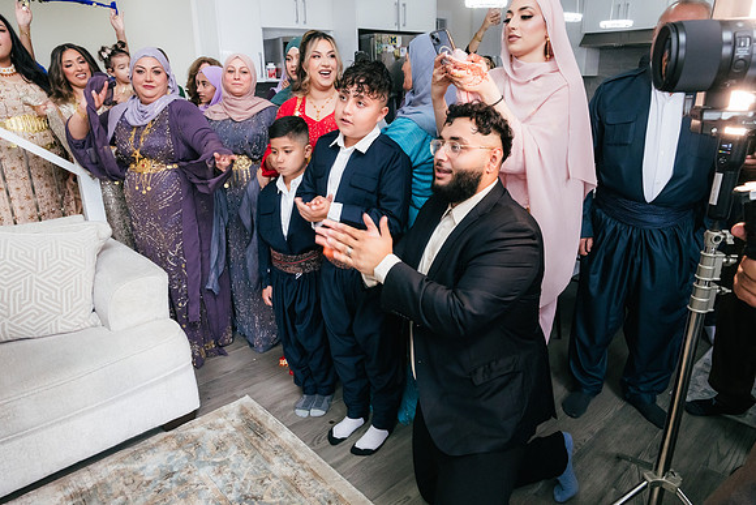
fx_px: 504
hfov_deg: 73.7
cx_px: 378
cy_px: 252
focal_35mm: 24
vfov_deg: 53.2
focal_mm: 24
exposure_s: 1/160
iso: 6400
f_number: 9
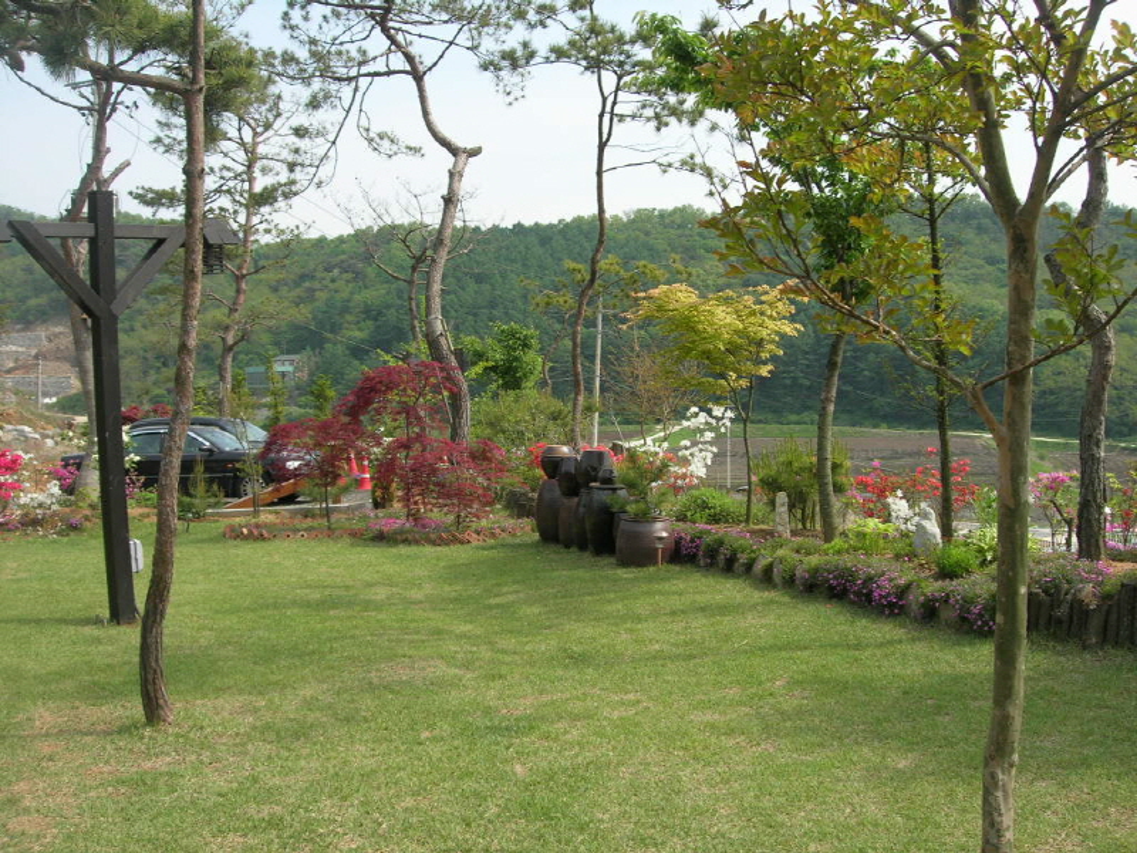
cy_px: 426
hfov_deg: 49.0
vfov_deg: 37.7
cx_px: 568
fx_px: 1248
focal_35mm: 38
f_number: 4.8
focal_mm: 7.8
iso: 64
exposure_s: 1/366
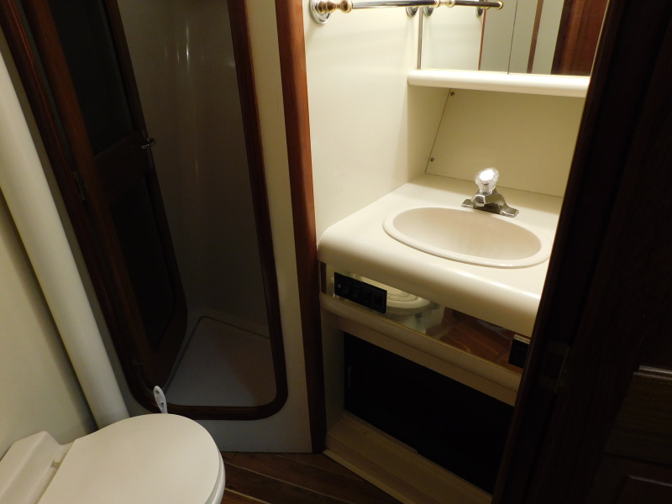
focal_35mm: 23
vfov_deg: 58.9
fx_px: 446
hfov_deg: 73.9
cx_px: 336
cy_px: 252
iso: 220
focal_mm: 4
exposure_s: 1/30
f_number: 3
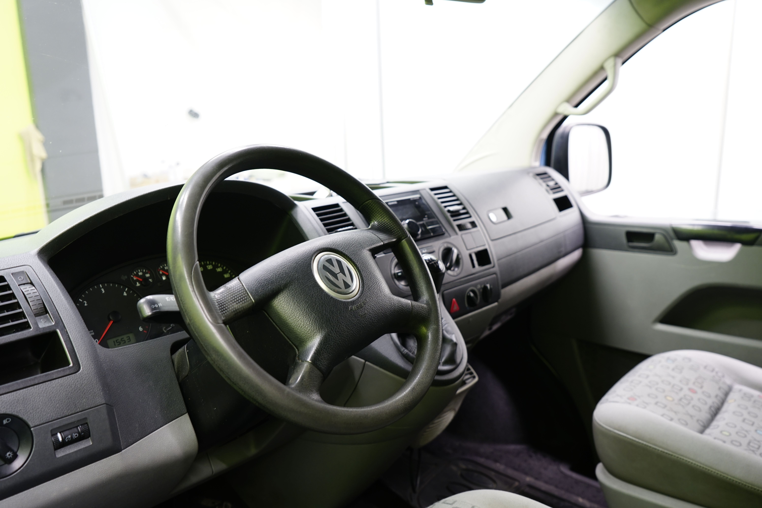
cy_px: 254
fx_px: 656
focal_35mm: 31
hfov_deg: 60.3
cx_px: 381
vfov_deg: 42.3
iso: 400
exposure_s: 1/8
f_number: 4.5
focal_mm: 31
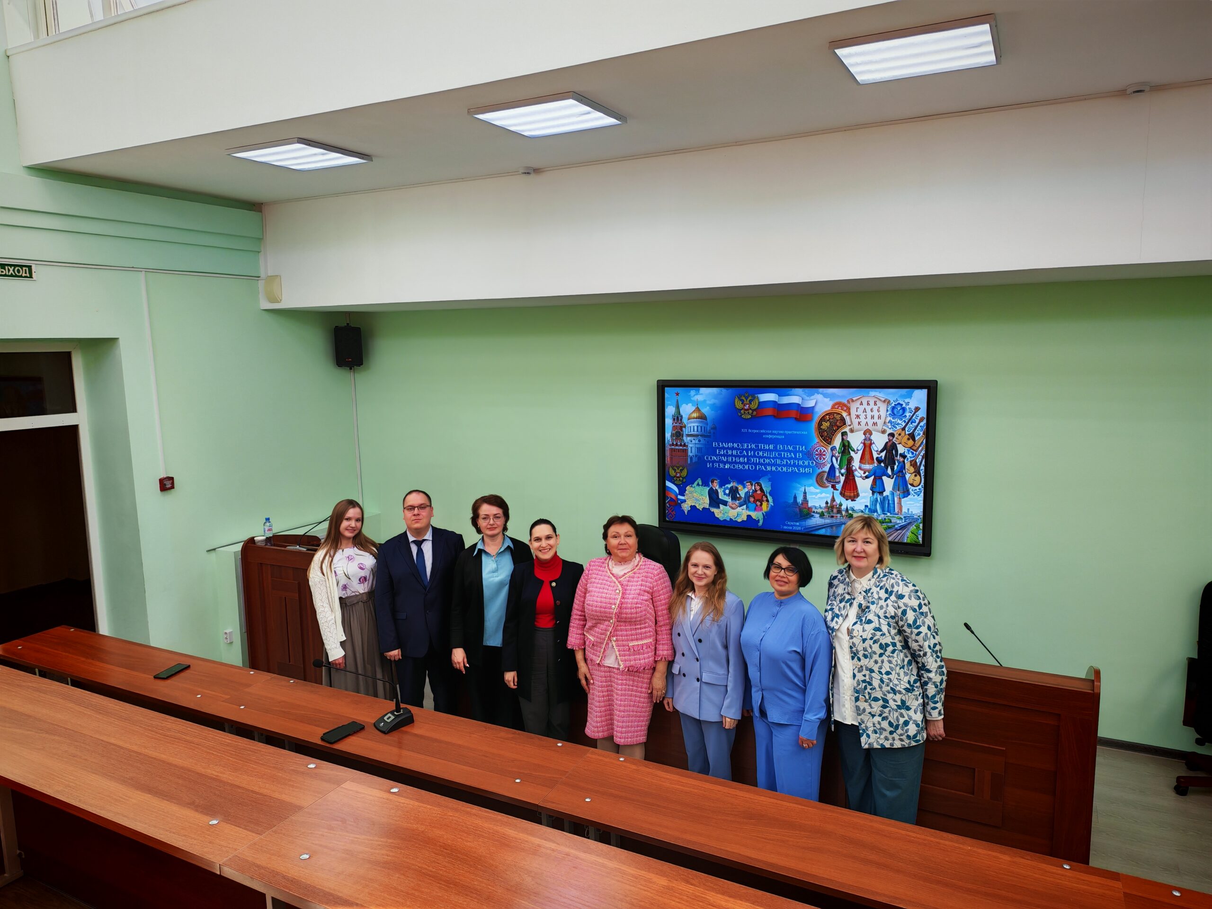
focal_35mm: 24
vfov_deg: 56.8
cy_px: 454
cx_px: 606
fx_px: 840
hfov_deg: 71.6
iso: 160
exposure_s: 1/100
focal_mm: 6.12
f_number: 1.9
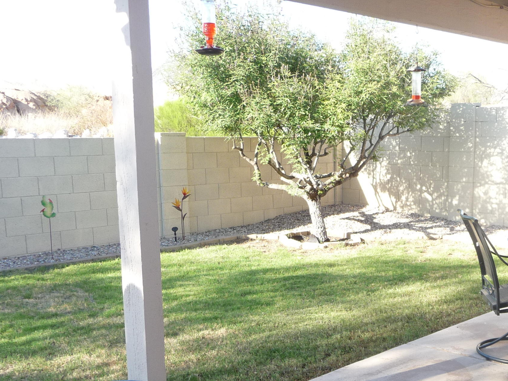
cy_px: 282
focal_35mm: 47
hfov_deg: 39.4
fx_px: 690
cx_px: 377
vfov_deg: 30.4
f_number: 3.3
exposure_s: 1/160
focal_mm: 4.7
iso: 100
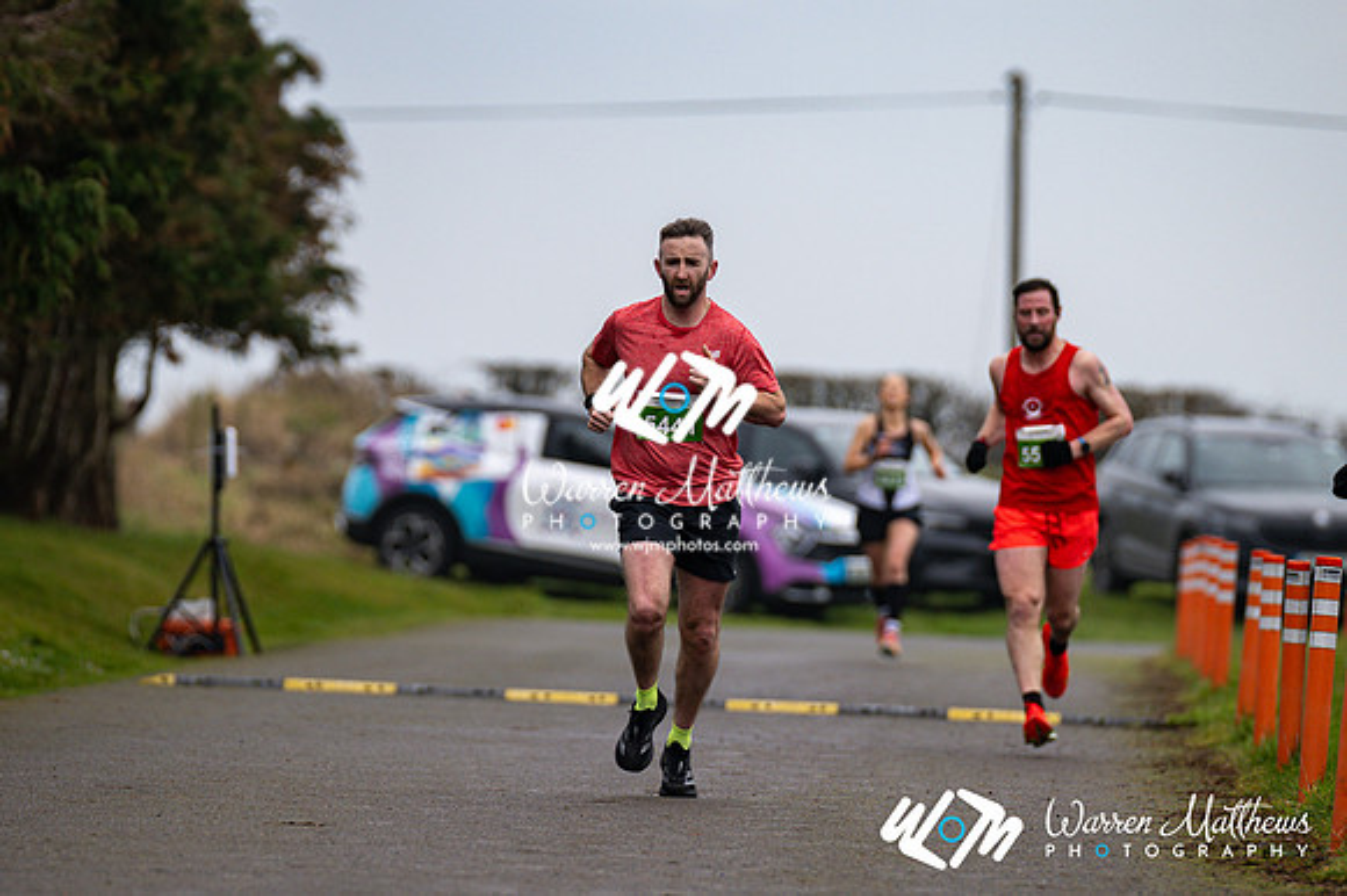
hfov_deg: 5.7
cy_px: 448
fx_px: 13462
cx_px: 674
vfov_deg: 3.8
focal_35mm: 360
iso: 250
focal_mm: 240
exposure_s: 1/1600
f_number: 2.8
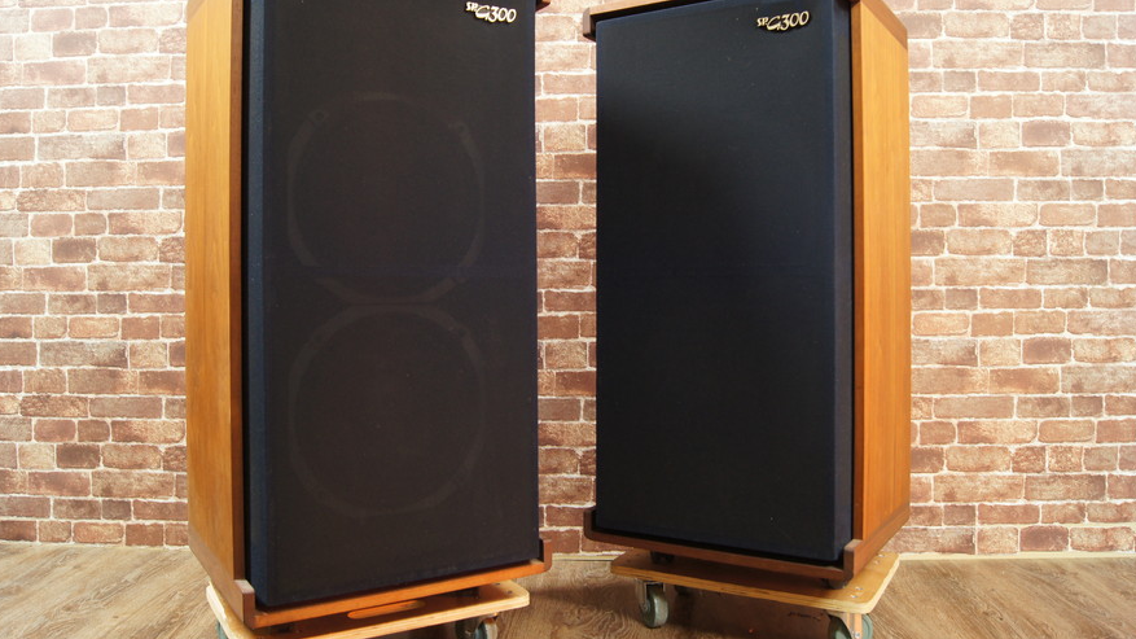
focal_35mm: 29
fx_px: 873
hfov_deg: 66.1
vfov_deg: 40.1
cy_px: 281
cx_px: 565
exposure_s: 1/1.67
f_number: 8
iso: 400
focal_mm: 18
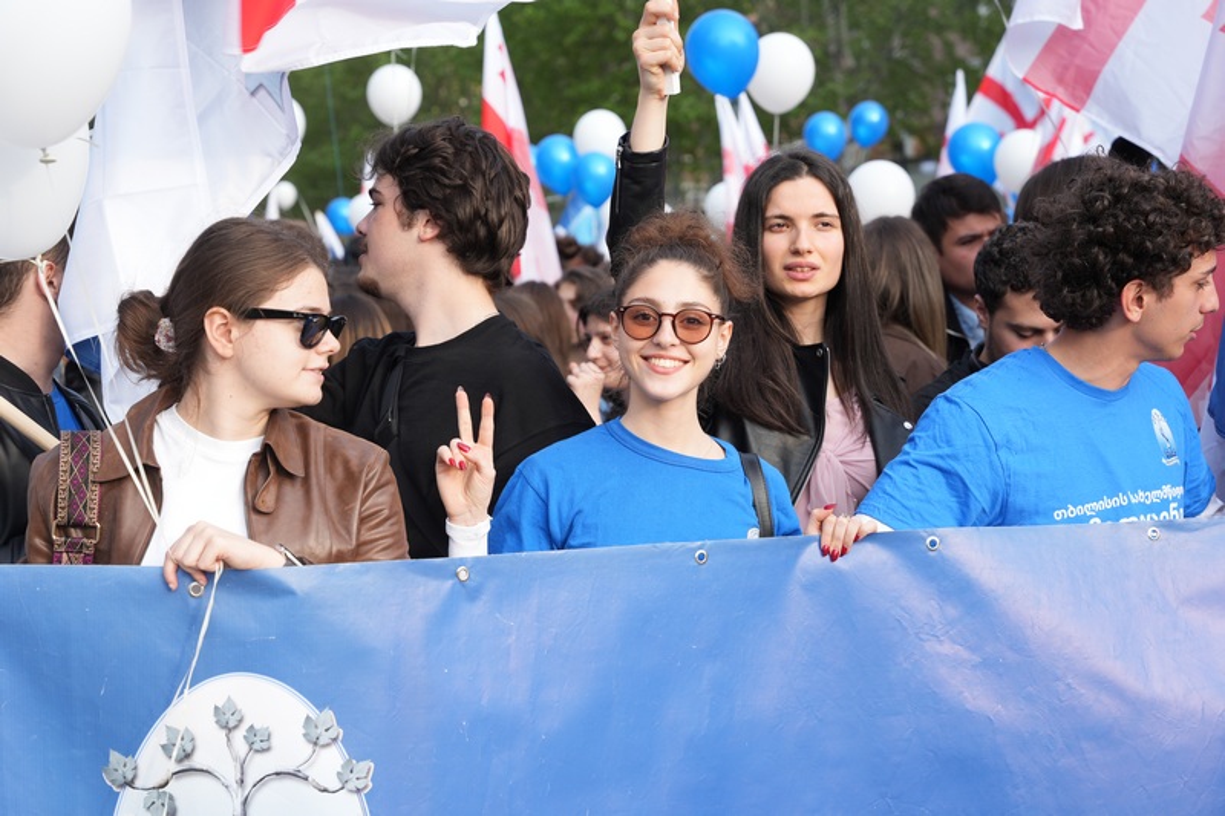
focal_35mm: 70
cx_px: 612
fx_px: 2381
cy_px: 408
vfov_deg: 19.4
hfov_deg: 28.8
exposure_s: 1/125
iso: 125
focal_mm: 70
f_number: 5
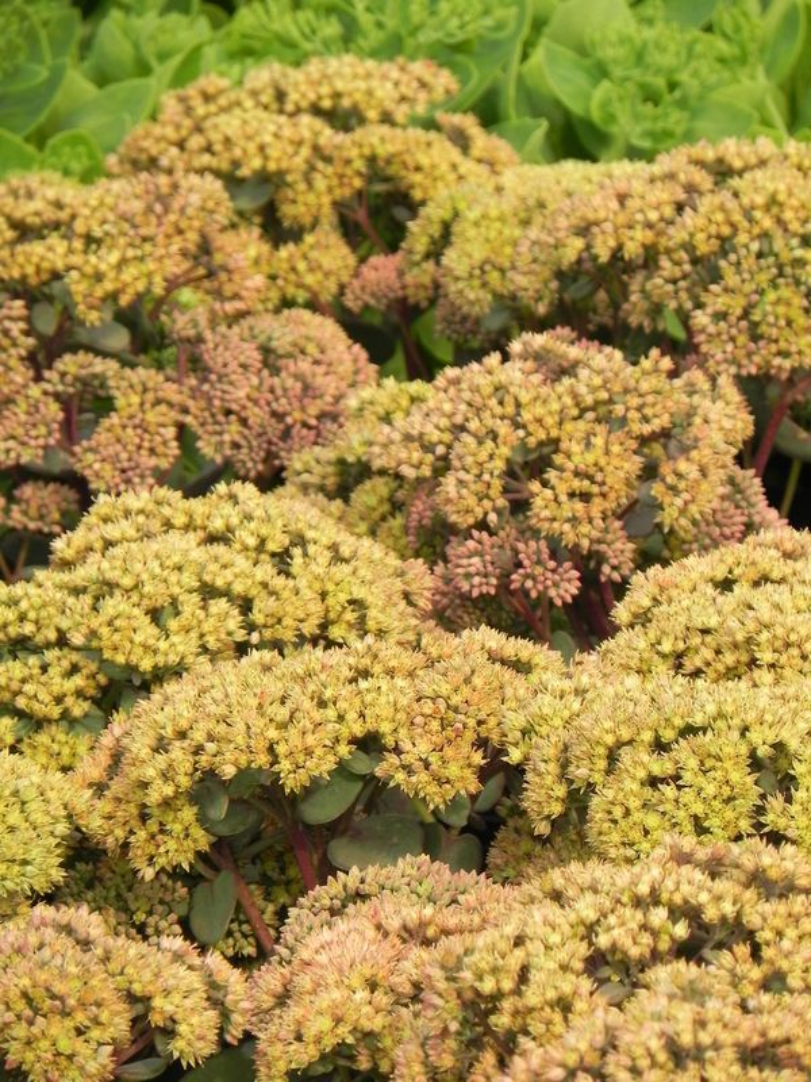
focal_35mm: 377
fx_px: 11777
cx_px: 406
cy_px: 541
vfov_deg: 5.3
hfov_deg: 3.9
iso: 160
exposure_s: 1/500
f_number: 5
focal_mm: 67.2
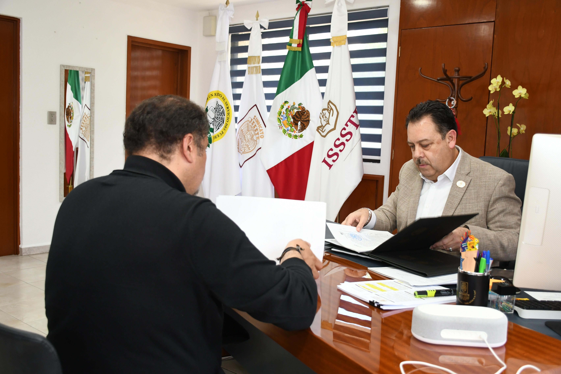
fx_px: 561
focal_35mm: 36
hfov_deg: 53.1
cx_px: 280
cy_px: 187
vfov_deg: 36.9
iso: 1250
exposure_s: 1/100
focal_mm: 24
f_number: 3.8
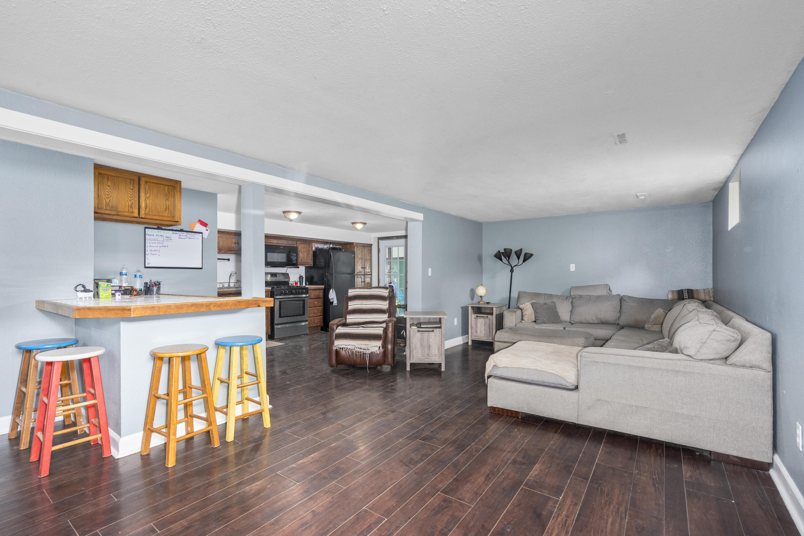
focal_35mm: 16
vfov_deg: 73.7
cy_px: 268
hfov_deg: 96.7
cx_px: 402
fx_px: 357
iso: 1250
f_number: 9
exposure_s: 1/2.5
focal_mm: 16
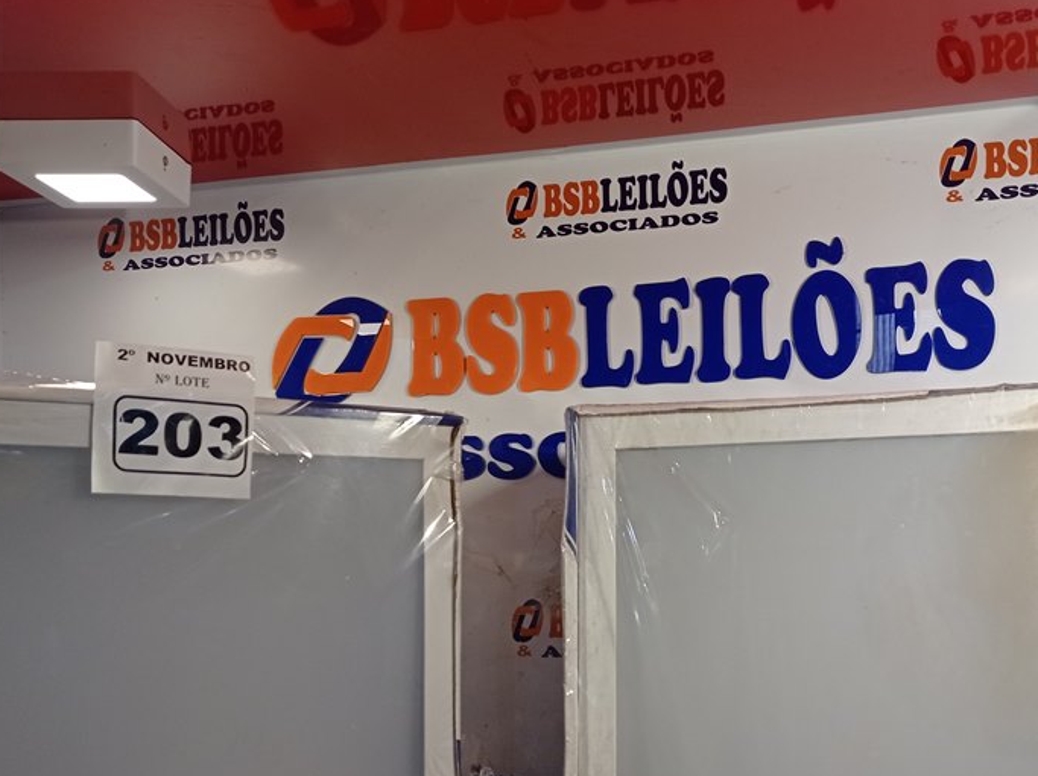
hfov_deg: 44.7
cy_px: 548
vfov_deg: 33.8
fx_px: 1258
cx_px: 588
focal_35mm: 42
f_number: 1.79
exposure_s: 1/153
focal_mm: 4.7
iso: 102
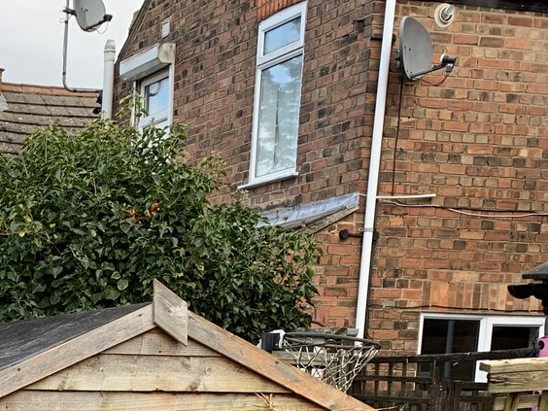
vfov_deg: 16.3
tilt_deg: -10.6
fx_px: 1314
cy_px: 616
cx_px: -141
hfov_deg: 21.5
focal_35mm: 83
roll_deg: +0.1
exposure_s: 1/169
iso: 25
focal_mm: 4.25
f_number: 1.8
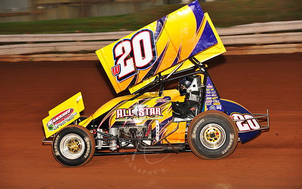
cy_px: 95
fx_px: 1054
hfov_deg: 16.3
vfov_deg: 10.2
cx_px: 151
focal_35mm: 128
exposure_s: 1/320
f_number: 6.3
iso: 800
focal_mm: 125
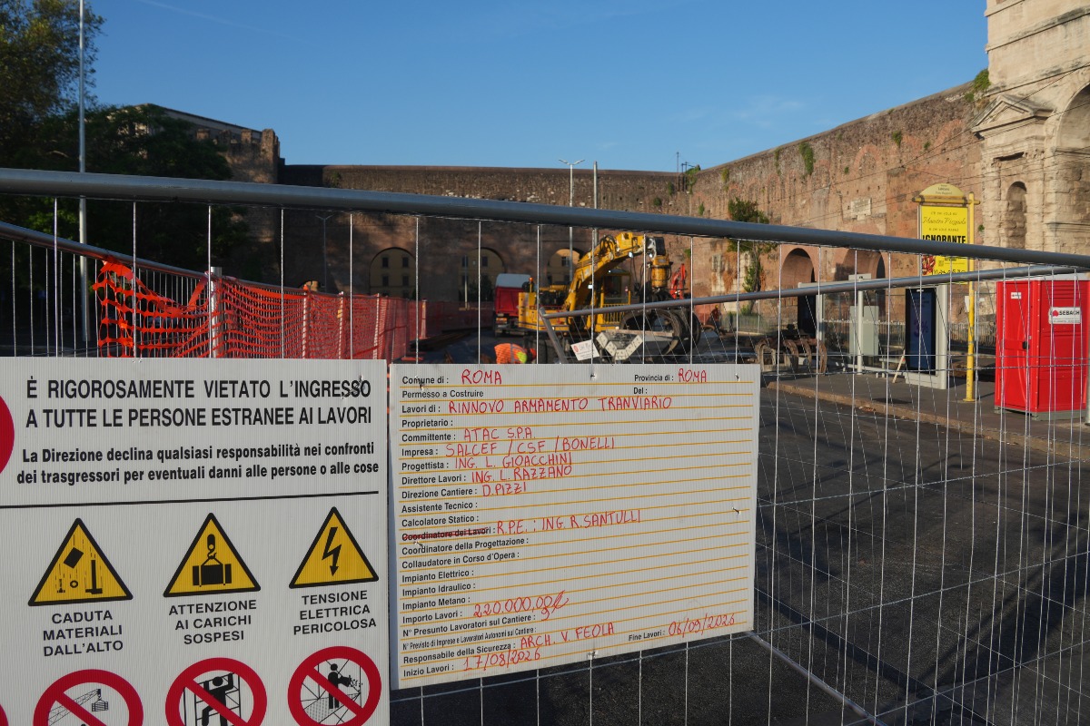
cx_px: 545
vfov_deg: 47.9
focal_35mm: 27
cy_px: 363
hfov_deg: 67.4
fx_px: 817
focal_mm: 18
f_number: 6.3
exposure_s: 1/400
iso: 100
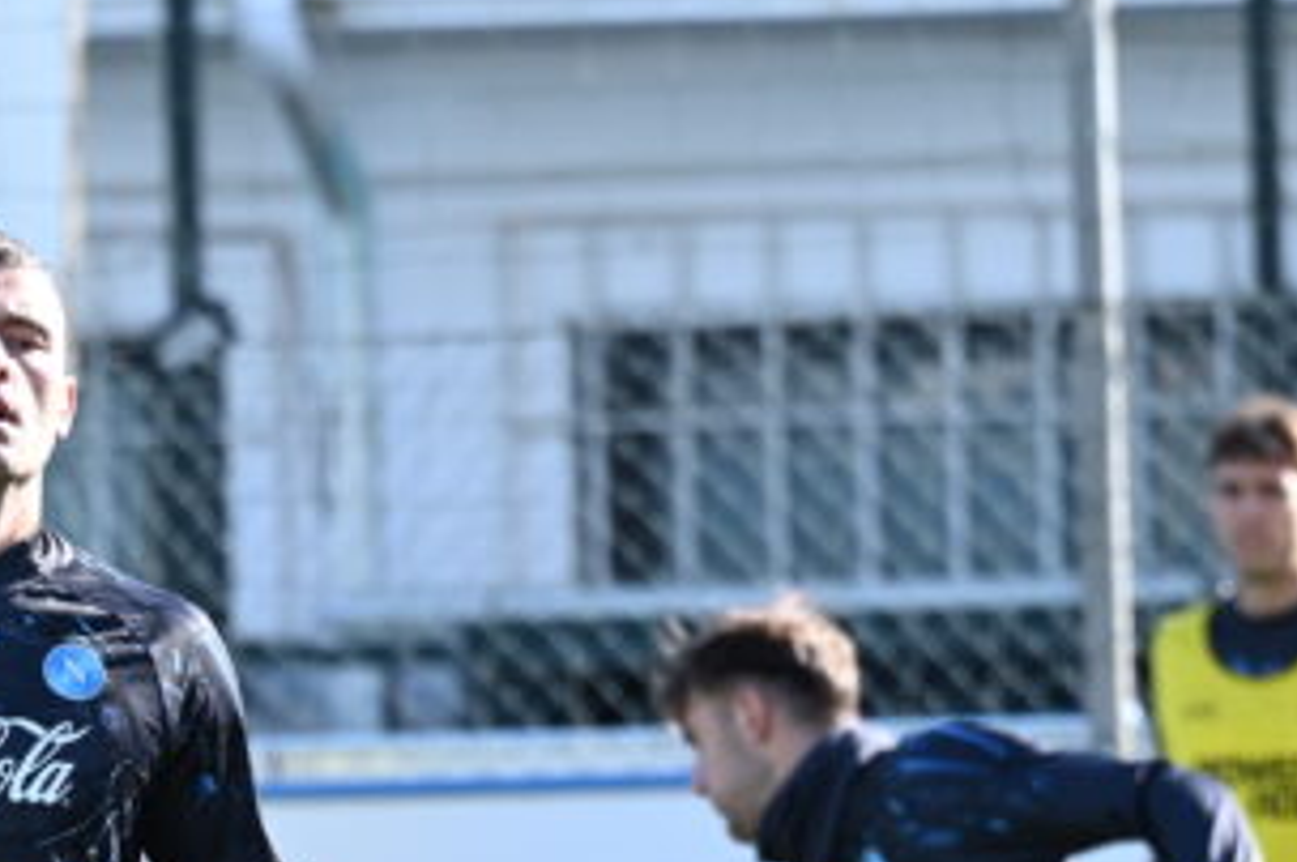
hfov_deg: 3.1
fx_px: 24256
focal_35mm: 674
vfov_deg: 2.0
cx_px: 77
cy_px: 1214
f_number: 4
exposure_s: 1/1250
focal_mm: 200
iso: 400
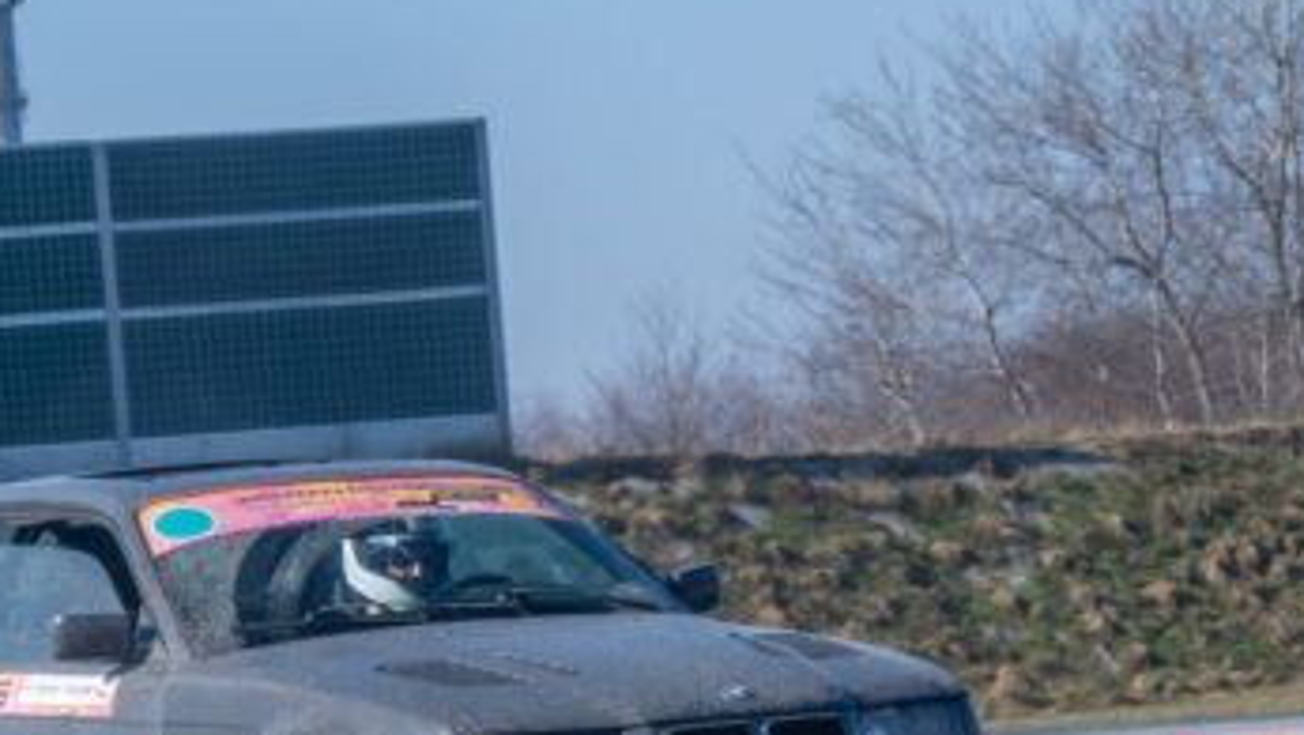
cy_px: 520
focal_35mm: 342
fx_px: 11831
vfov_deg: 3.6
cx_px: 332
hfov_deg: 6.3
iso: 100
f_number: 5.6
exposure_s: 1/640
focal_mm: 98
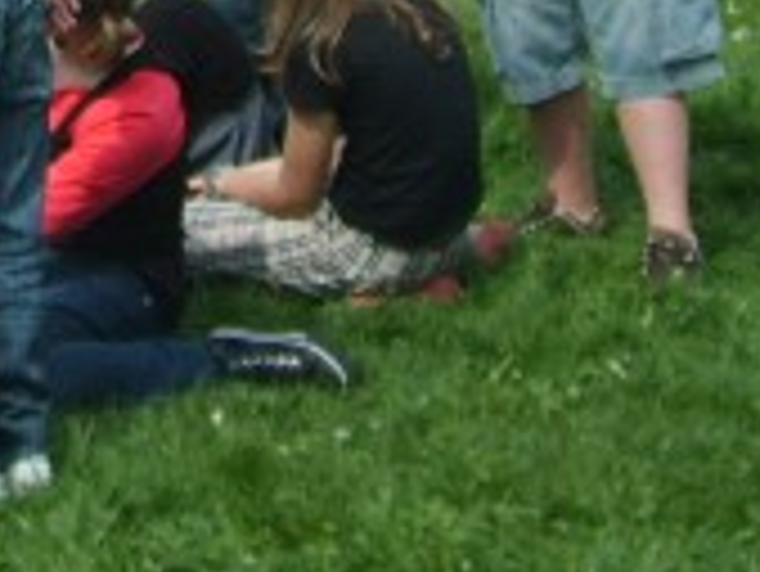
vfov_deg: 8.6
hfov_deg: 11.5
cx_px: -297
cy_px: -504
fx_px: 3647
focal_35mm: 166
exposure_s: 1/180
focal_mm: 5.8
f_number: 7.1
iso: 50
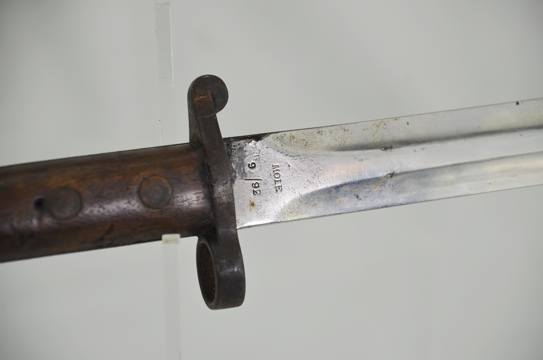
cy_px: 180
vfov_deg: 6.8
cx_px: 272
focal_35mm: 202
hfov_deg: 10.2
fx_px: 3048
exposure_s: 1/250
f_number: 5.6
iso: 400
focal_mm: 135
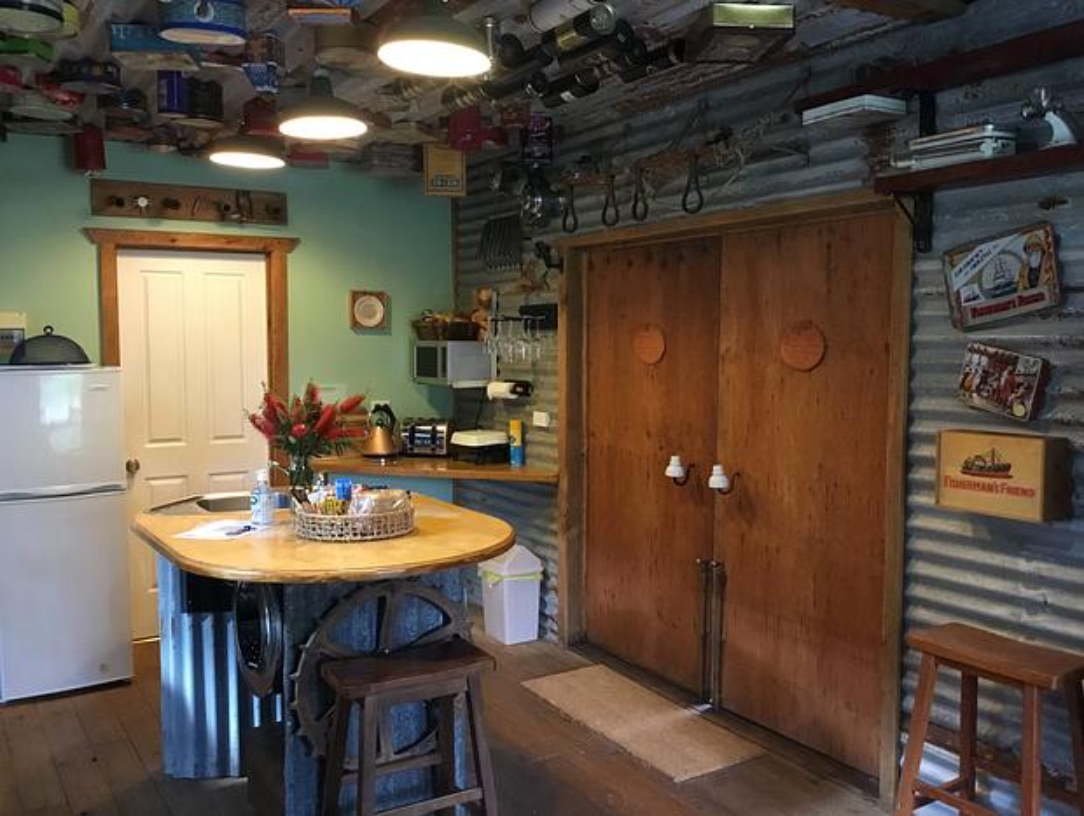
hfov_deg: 58.3
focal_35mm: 31
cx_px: 542
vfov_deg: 45.6
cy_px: 408
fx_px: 972
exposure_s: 1/25
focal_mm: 3.3
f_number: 2.4
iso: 200
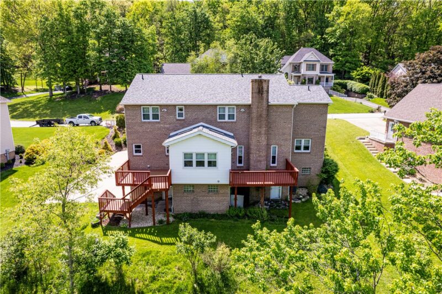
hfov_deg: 78.6
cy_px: 147
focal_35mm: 22
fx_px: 270
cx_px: 221
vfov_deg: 57.2
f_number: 2.8
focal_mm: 8.38
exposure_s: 1/1000
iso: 100
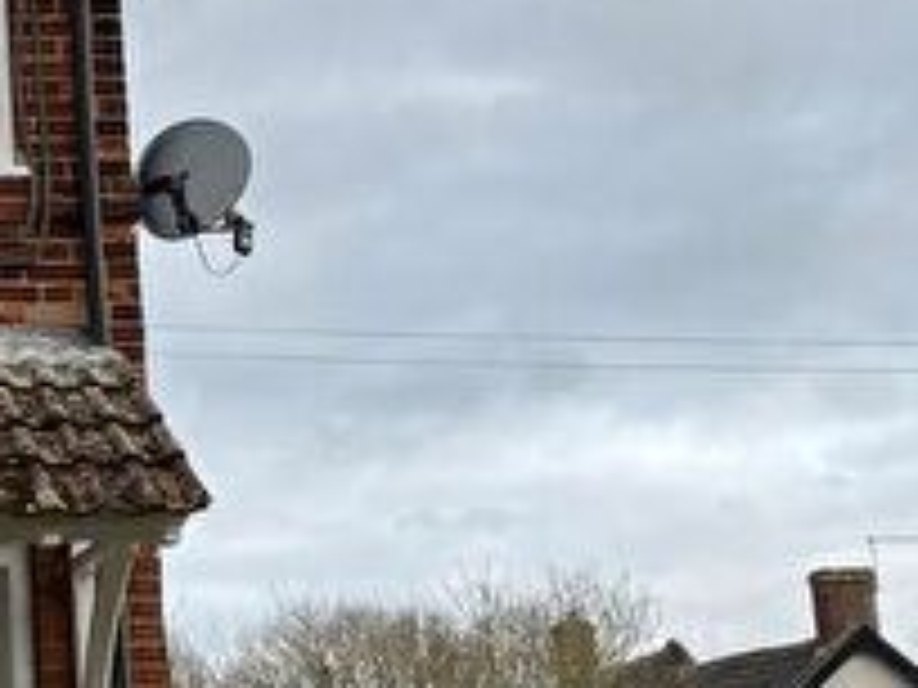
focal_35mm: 89
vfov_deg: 16.6
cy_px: 357
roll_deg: +2.3
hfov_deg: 20.5
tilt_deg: +12.5
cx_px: -198
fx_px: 2360
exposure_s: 1/613
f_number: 1.8
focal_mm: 4.25
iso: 32
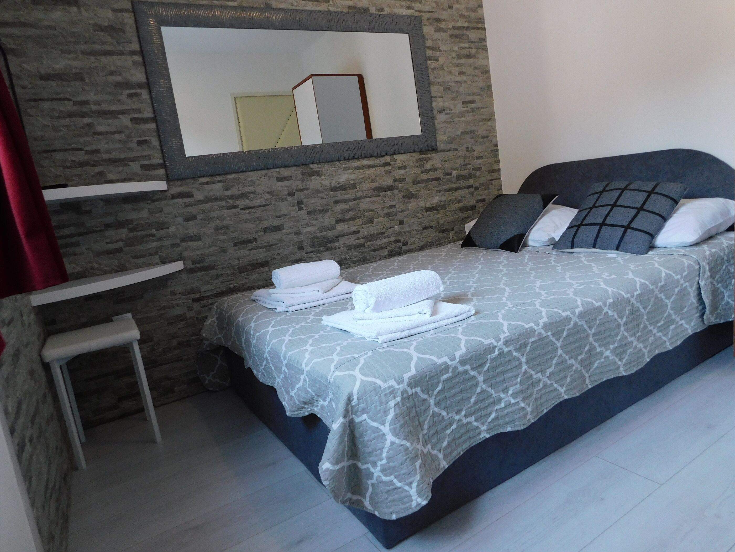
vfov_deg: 58.9
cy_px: 276
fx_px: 488
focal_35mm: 23
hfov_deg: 73.9
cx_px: 368
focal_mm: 4
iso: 220
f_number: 3
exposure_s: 1/30
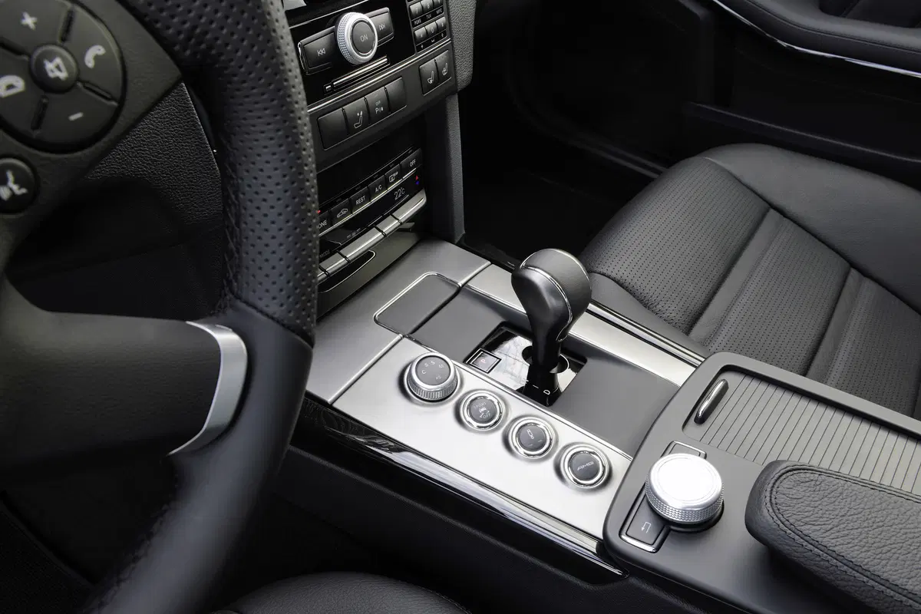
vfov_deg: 42.3
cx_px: 460
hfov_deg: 60.3
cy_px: 307
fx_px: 793
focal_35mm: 31
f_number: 16
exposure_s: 1/3
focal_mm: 31
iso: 100
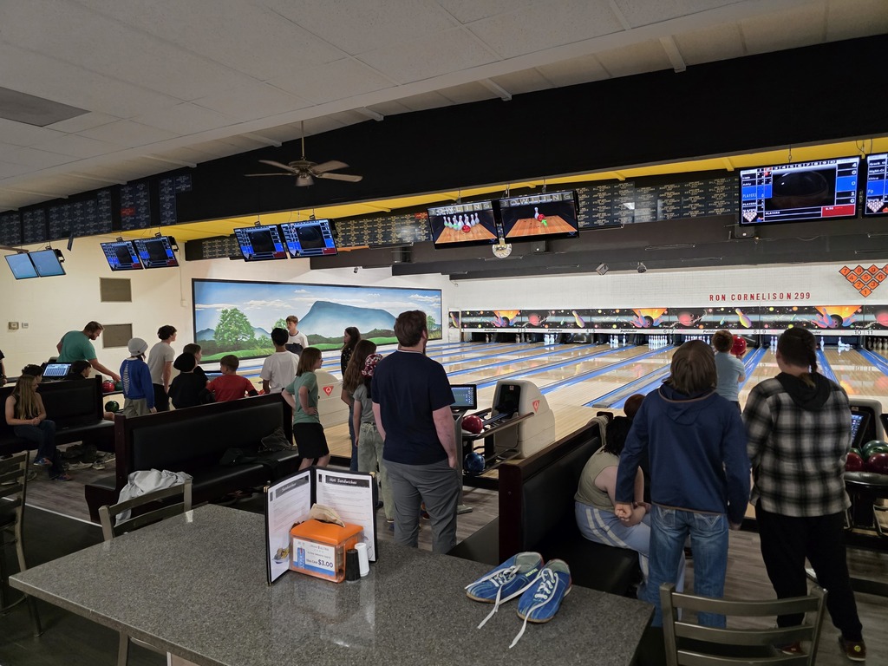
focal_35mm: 23
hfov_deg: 73.9
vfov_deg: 58.9
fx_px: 590
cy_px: 333
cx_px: 444
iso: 800
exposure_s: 1/120
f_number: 1.7
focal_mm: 6.3
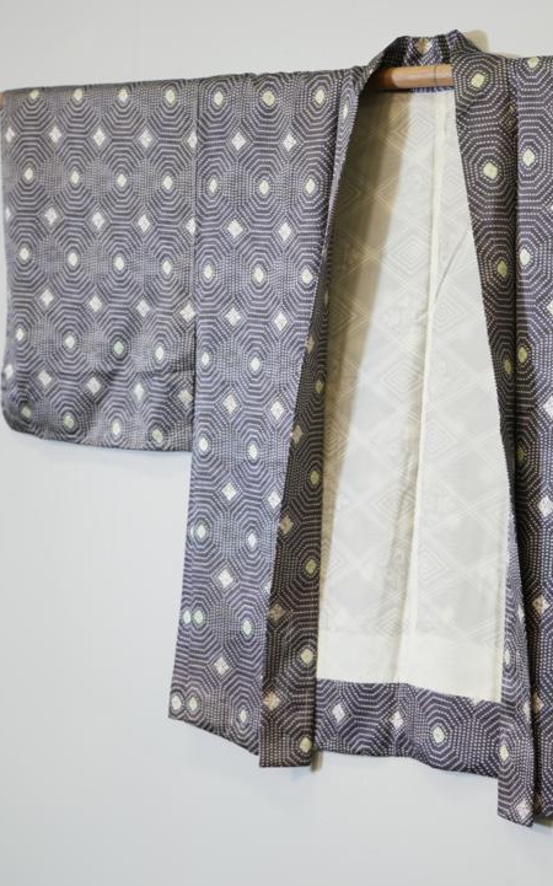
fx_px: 1666
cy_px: 443
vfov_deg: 29.8
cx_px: 474
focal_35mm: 69
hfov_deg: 18.6
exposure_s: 1/50
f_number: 4
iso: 320
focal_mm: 45
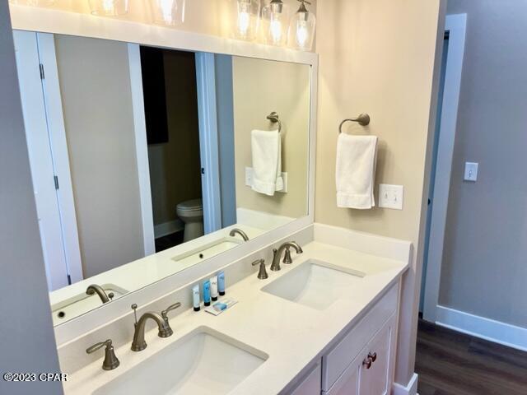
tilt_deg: -12.6
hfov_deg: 67.3
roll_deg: +0.8
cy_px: 198
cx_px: 264
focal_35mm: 26
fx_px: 396
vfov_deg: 53.1
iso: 32
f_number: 1.6
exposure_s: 1/120
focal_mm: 5.1
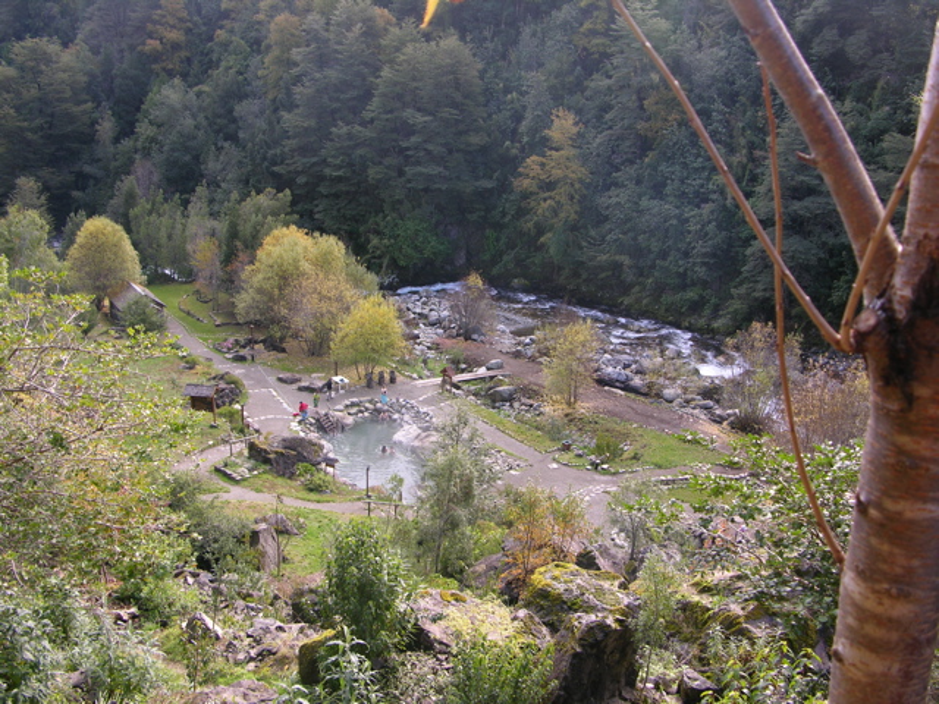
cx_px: 470
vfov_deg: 40.7
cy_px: 352
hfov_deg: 52.6
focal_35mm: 35
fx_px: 949
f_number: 3.2
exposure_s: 1/56.1
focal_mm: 8.9
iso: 50
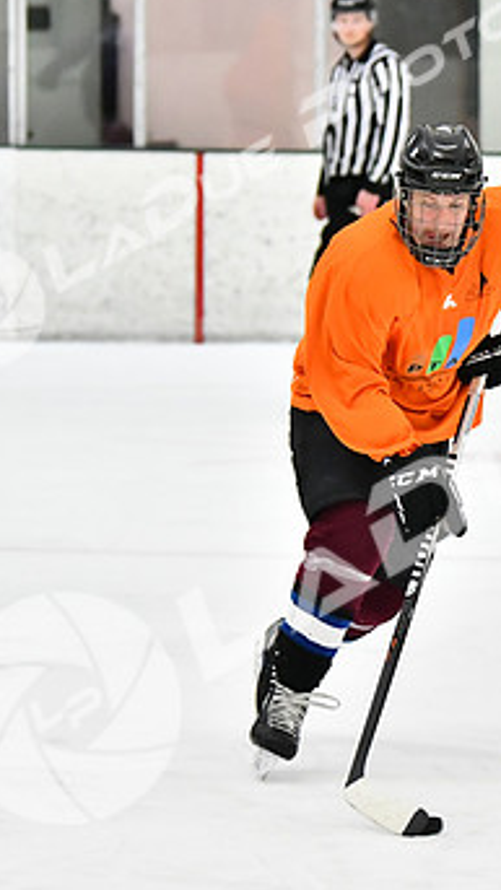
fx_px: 6399
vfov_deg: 8.0
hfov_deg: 4.5
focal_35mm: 271
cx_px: 524
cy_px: 442
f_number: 2.8
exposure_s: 1/1600
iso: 6400
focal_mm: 102
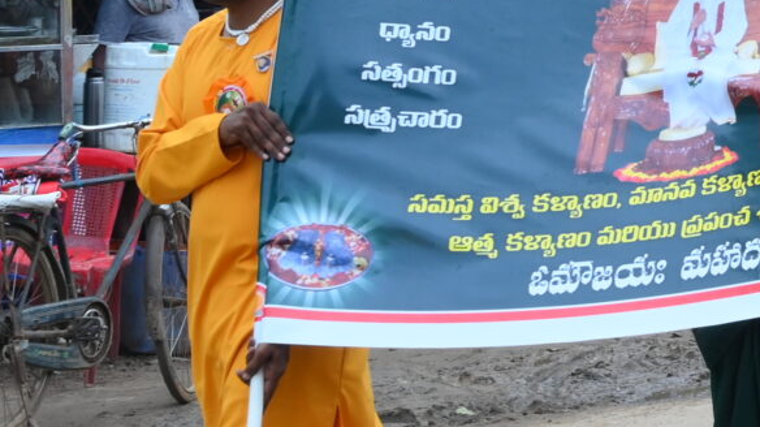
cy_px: -213
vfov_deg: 6.7
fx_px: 3606
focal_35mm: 179
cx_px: 1562
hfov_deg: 10.9
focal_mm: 39
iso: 320
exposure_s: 1/320
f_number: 9
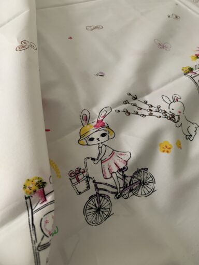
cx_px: 100
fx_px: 199
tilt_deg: -55.9
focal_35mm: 26
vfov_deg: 67.3
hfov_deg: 53.1
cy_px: 132
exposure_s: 1/60
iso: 320
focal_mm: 4.25
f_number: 1.8
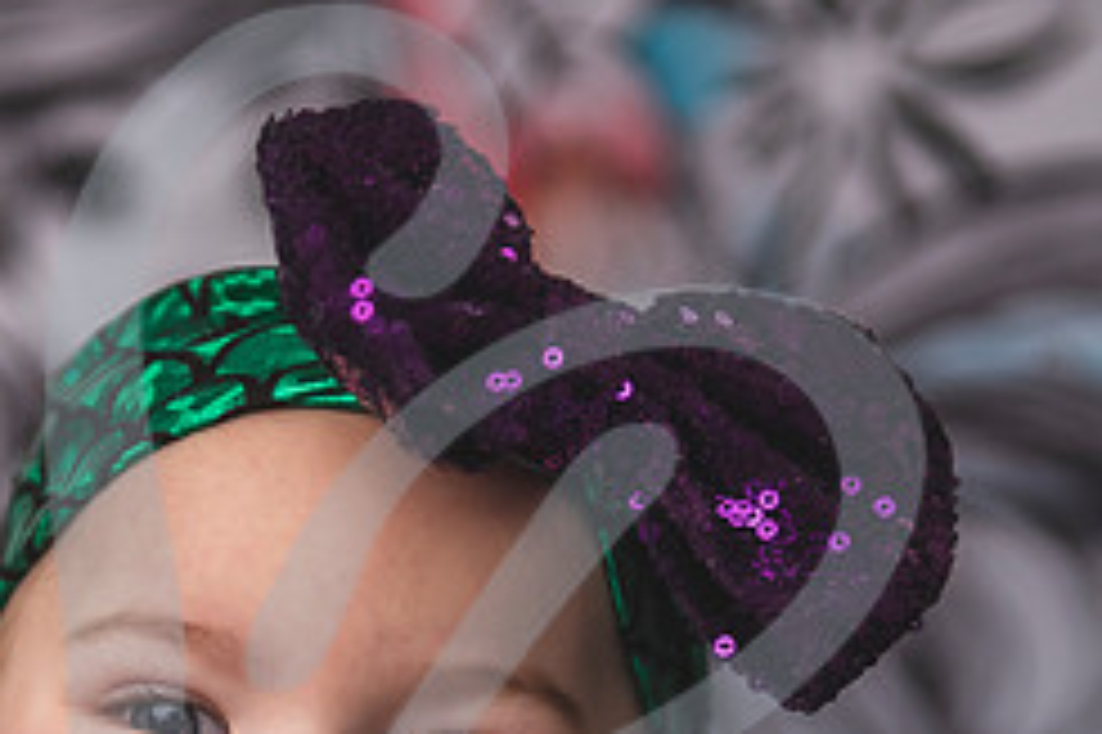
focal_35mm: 147
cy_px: 844
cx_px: 211
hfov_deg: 13.9
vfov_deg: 9.2
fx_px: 4497
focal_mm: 62
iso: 100
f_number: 2.8
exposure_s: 1/160
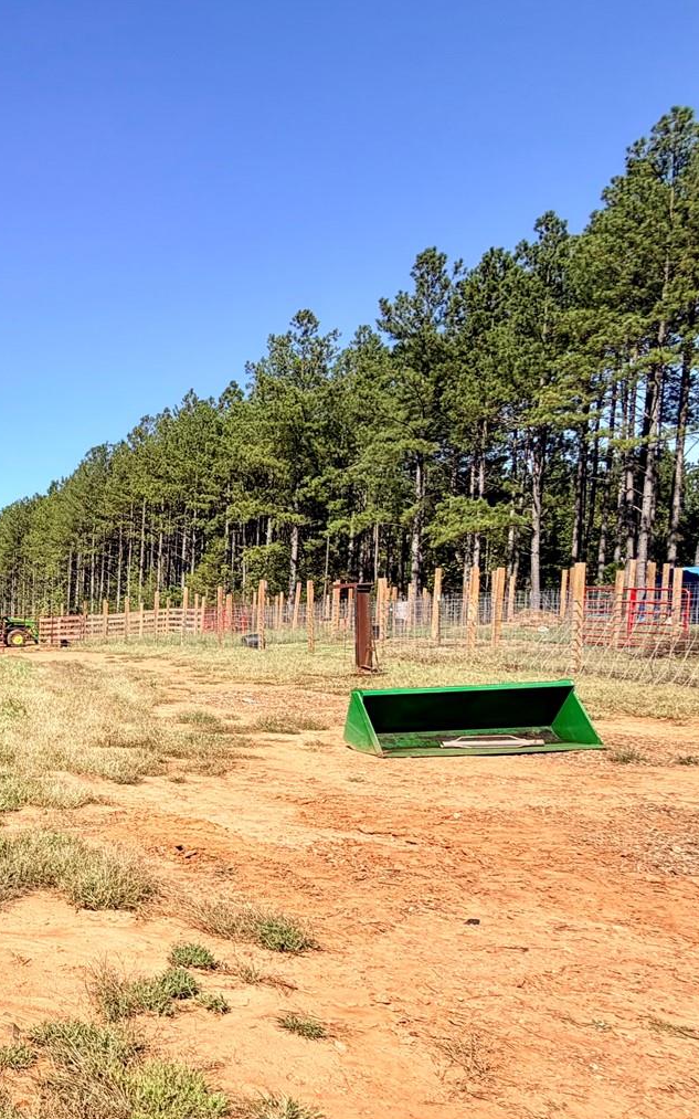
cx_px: -226
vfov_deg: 62.5
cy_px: 652
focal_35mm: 30
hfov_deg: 31.4
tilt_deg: -3.3
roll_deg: -0.9
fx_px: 915
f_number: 2.2
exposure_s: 1/770
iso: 25
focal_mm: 2.22
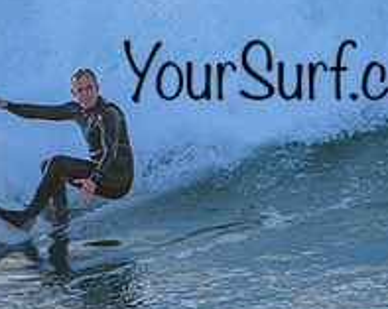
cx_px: 327
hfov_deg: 0.9
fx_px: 25409
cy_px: 54
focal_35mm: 2216
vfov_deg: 0.7
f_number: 6.3
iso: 1000
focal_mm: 800
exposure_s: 1/2000
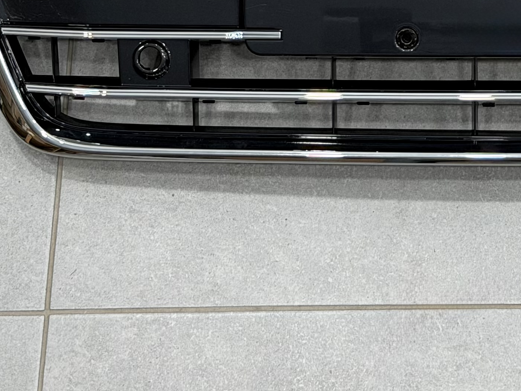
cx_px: 540
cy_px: -95
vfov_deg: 11.1
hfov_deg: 14.8
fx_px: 1972
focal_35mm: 131
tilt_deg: -67.4
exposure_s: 1/177
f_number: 1.78
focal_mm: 6.76
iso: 50
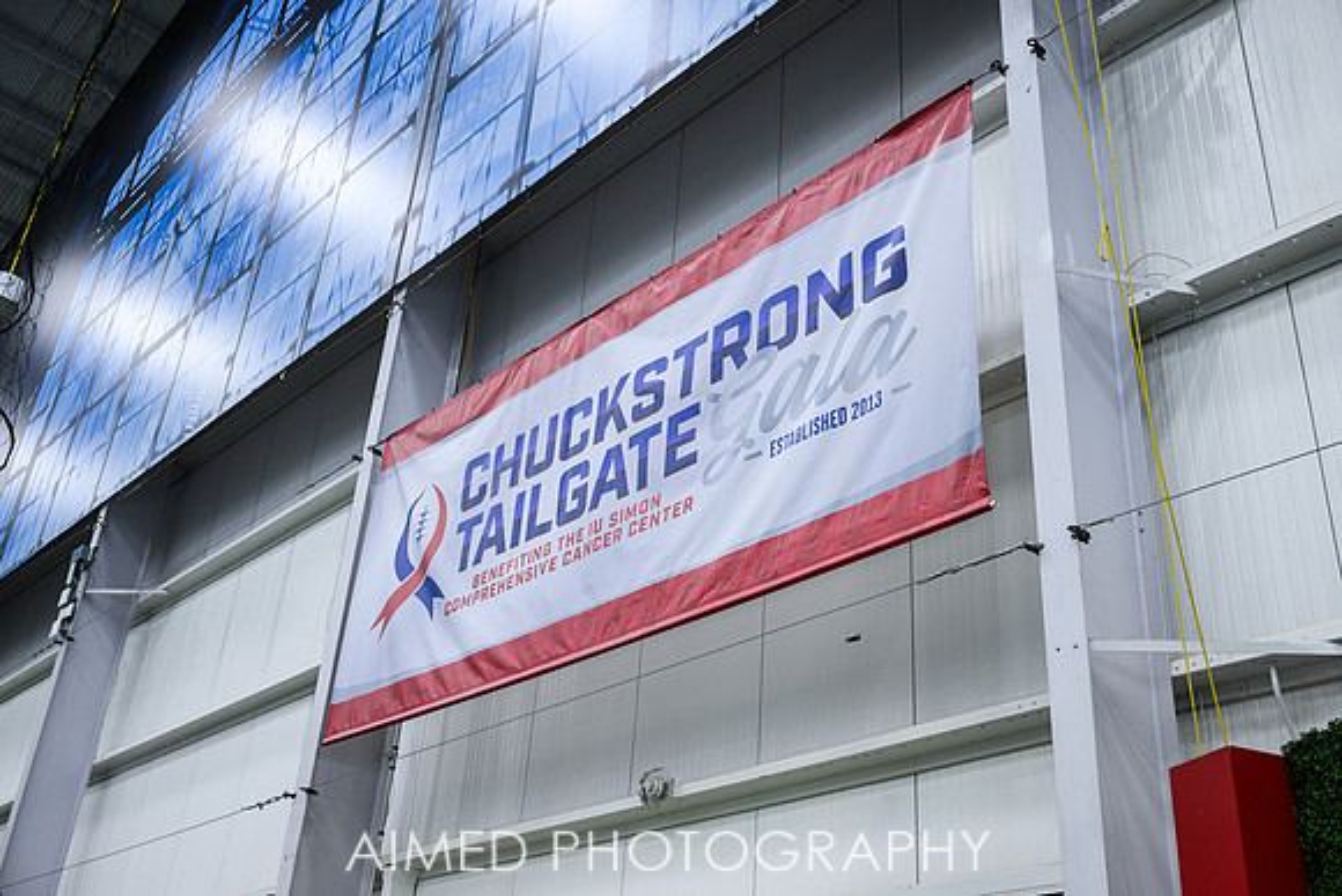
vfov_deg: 36.3
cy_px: 448
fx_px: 1367
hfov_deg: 52.3
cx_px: 684
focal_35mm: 37
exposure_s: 1/200
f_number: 2.8
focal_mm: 34.5
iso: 1000
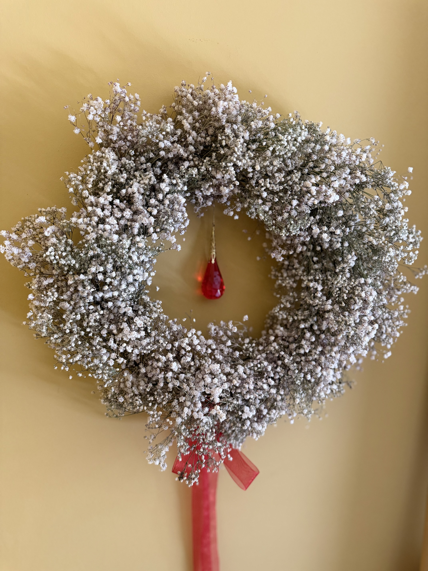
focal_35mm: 24
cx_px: 214
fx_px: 396
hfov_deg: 56.8
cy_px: 286
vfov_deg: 71.6
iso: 320
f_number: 1.78
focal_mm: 6.76
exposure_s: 1/60
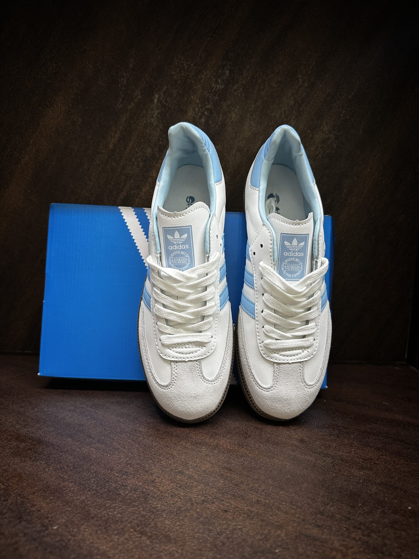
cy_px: 280
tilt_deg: -7.3
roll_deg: -1.6
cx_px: 210
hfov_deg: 56.8
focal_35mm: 24
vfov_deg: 71.6
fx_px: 387
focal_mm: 6.86
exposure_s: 1/100
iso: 125
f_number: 1.78
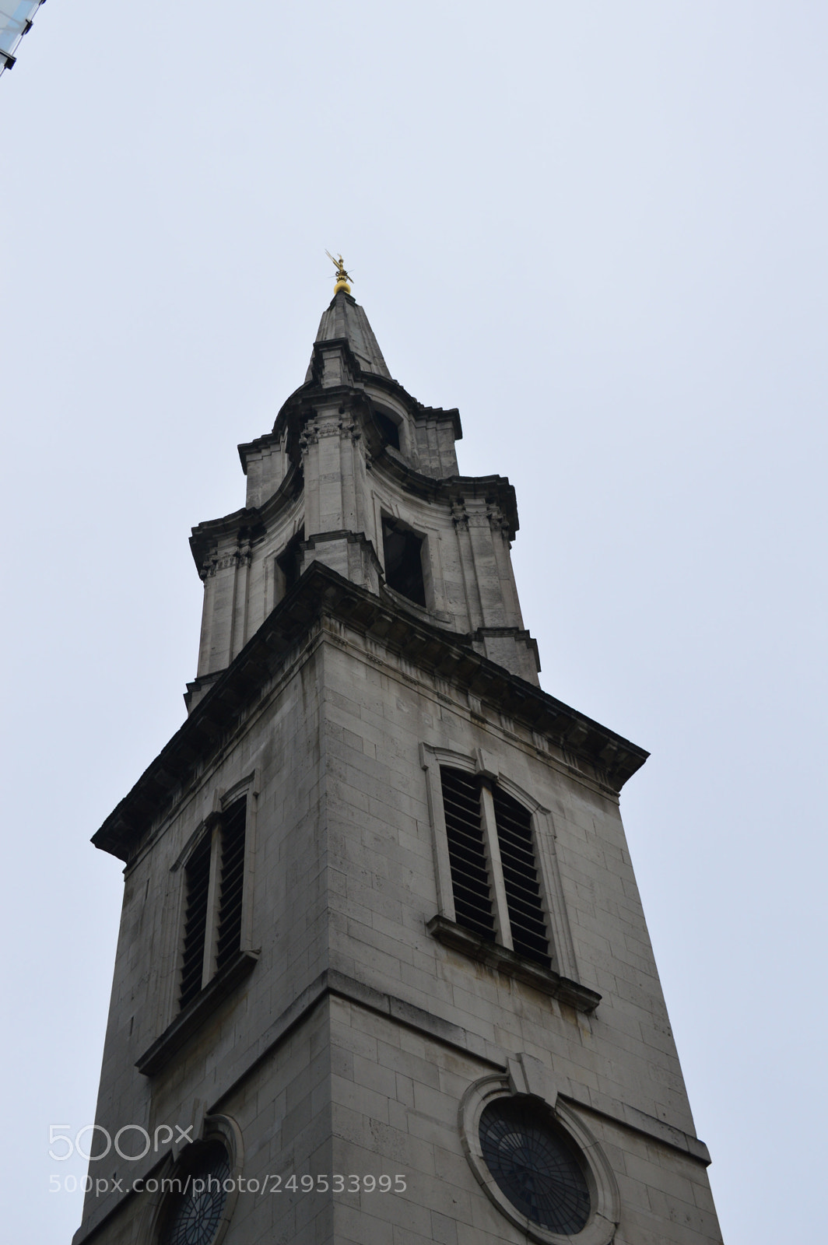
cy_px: 622
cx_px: 414
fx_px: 1607
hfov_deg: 28.9
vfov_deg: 42.4
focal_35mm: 46
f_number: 7.1
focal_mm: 31
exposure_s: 1/200
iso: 200
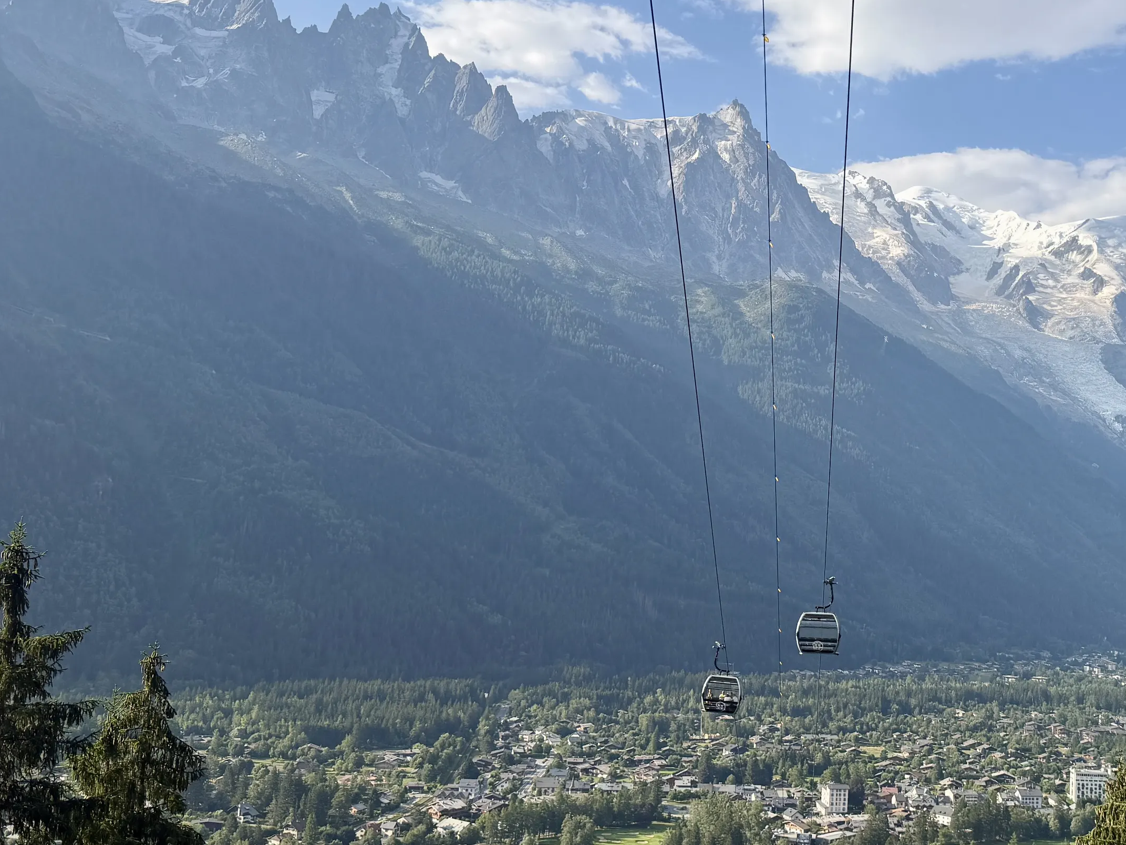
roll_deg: -3.9
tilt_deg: +5.7
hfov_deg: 42.4
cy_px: 429
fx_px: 1399
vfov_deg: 33.6
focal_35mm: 43
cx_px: 851
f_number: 1.78
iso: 80
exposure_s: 1/3759
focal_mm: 6.76
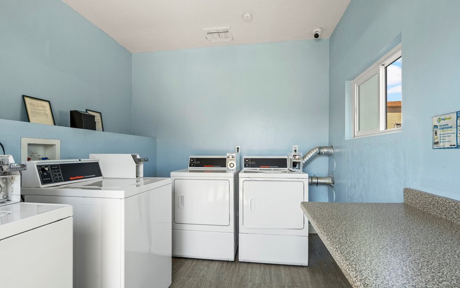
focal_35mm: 17
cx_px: 228
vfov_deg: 67.9
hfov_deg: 94.4
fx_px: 213
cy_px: 156
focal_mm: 16
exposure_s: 1/3
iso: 250
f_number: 9
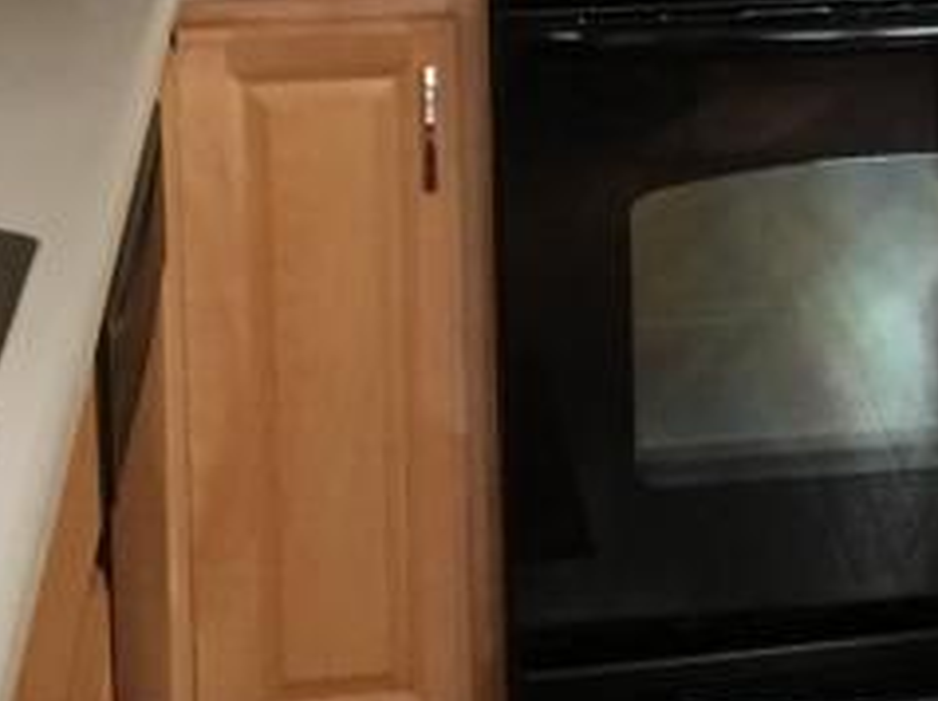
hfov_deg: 15.4
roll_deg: +0.3
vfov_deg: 11.5
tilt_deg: -8.5
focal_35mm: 125
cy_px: -197
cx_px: 1044
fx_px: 3384
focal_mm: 4.15
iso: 200
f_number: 2.2
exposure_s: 1/17
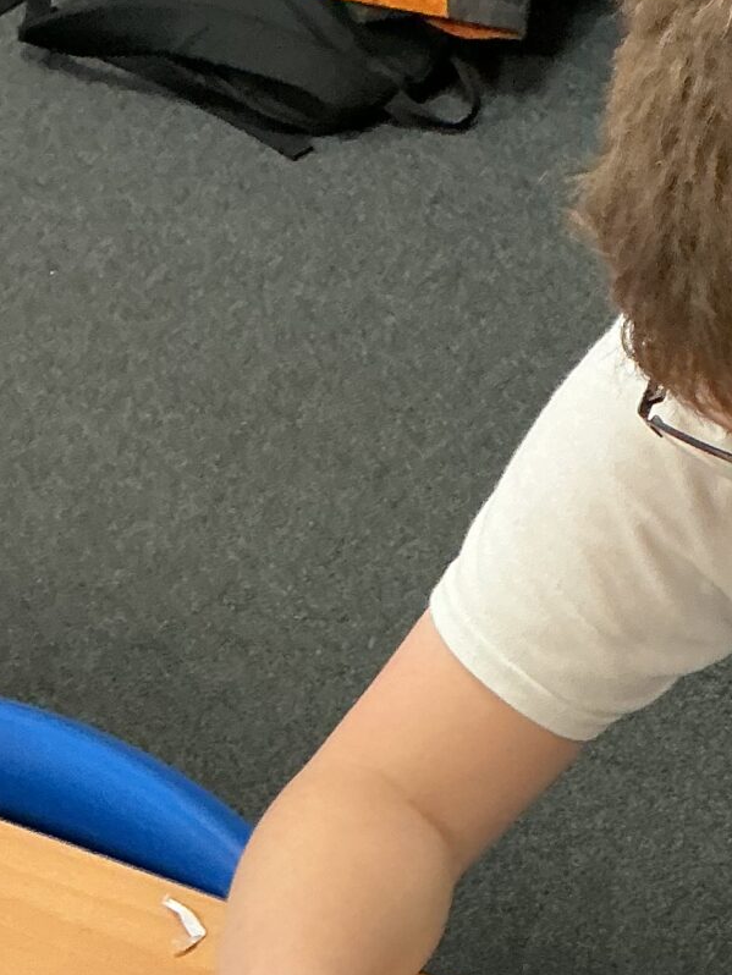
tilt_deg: -56.0
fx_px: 2621
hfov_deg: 15.0
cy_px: 1103
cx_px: 1007
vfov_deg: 20.0
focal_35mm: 93
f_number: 1.8
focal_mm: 3
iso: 80
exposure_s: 1/60
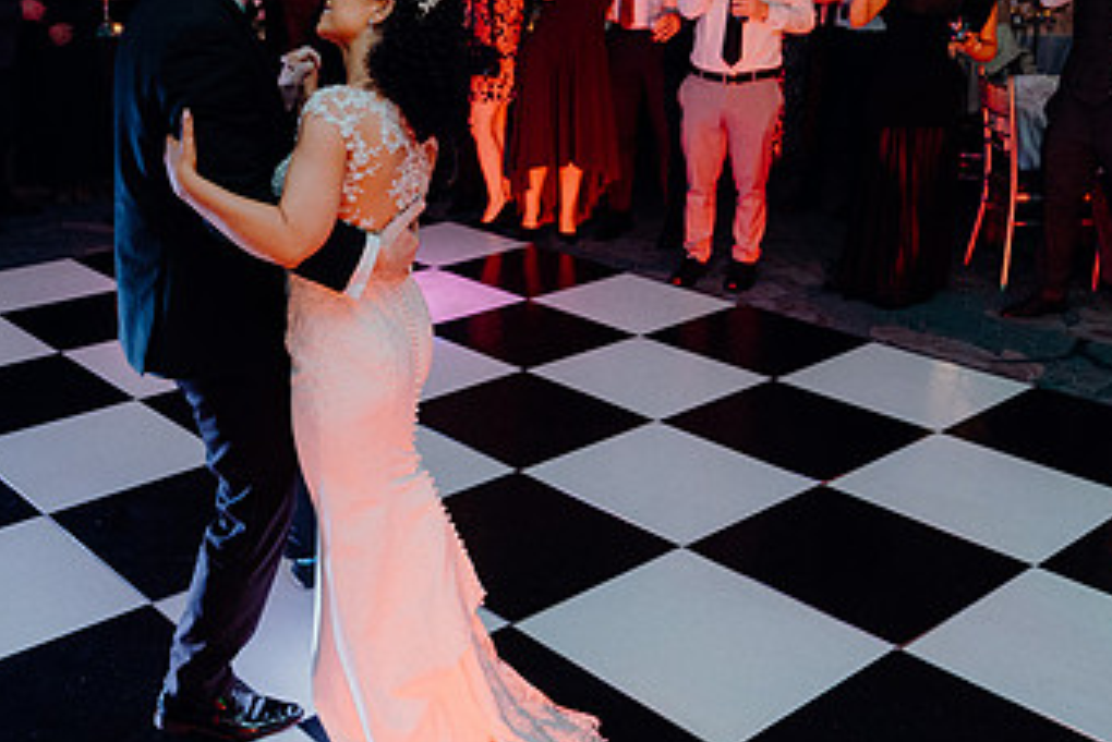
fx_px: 1267
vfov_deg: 32.5
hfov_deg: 46.5
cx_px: 356
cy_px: 289
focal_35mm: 41
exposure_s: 1/160
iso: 2500
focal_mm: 24
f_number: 3.5
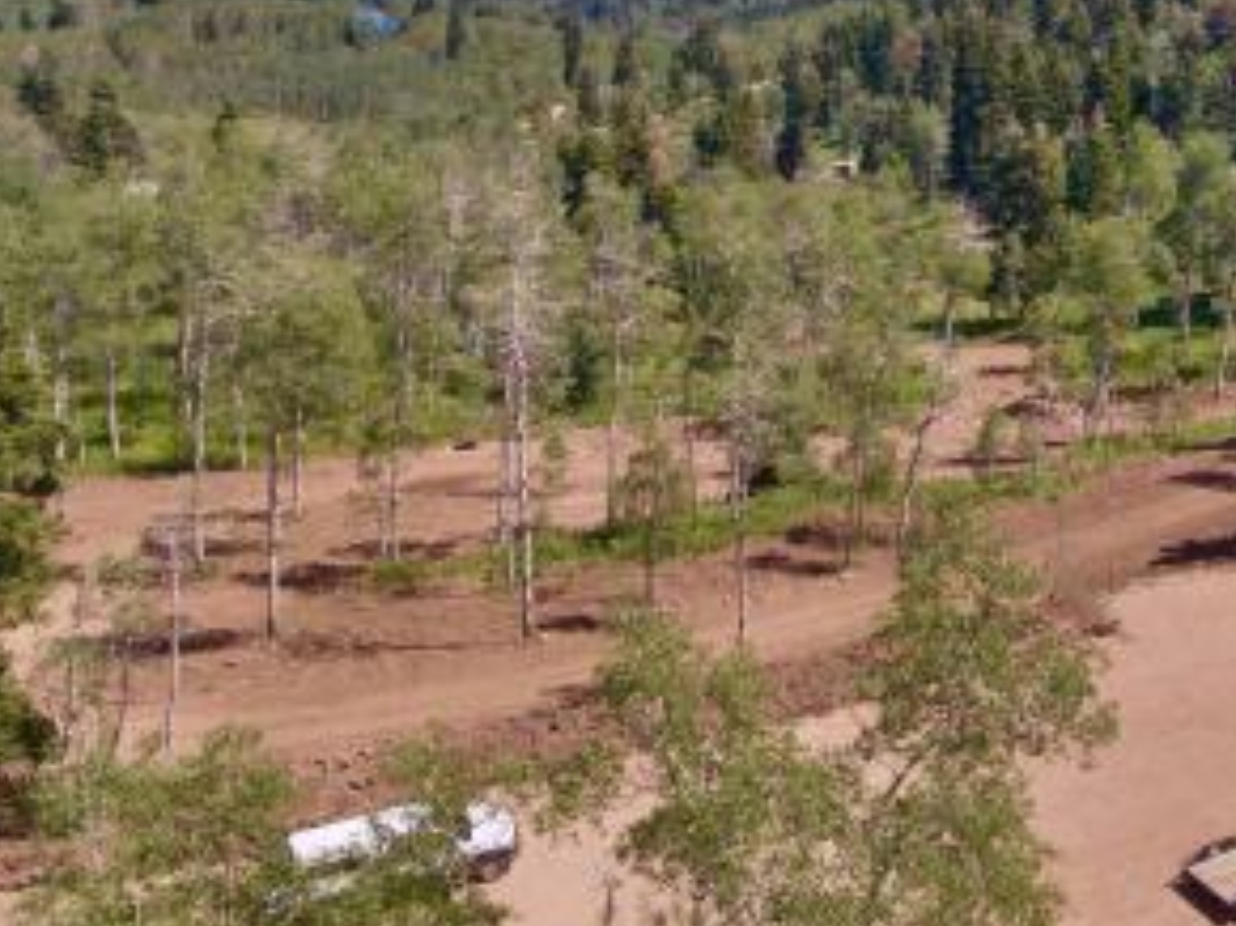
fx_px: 1570
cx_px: 922
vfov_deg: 32.5
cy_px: 289
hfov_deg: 41.7
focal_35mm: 44
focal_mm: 3.61
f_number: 2.8
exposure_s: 1/606
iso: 100
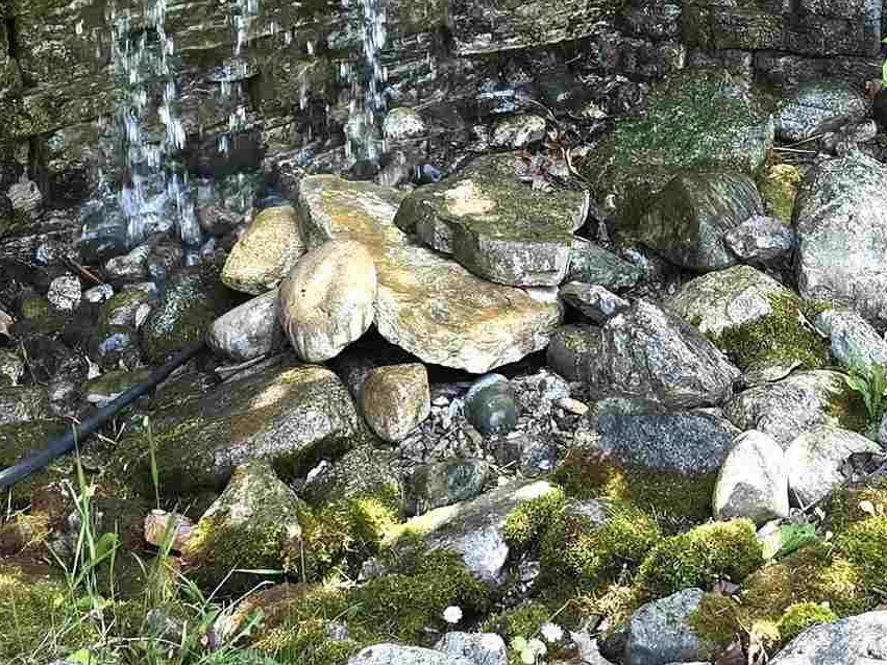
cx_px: 882
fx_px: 2126
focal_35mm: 83
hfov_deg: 22.7
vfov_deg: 16.2
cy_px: -351
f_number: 1.7
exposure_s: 1/182
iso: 64
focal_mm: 6.3
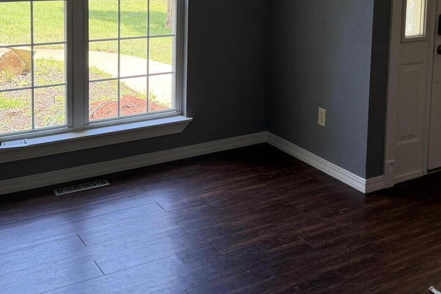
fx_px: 588
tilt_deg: -4.4
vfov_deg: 26.8
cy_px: 14
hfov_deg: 41.0
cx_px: 260
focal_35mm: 48
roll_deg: -0.9
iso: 160
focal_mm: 6.76
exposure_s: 1/216
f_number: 1.78
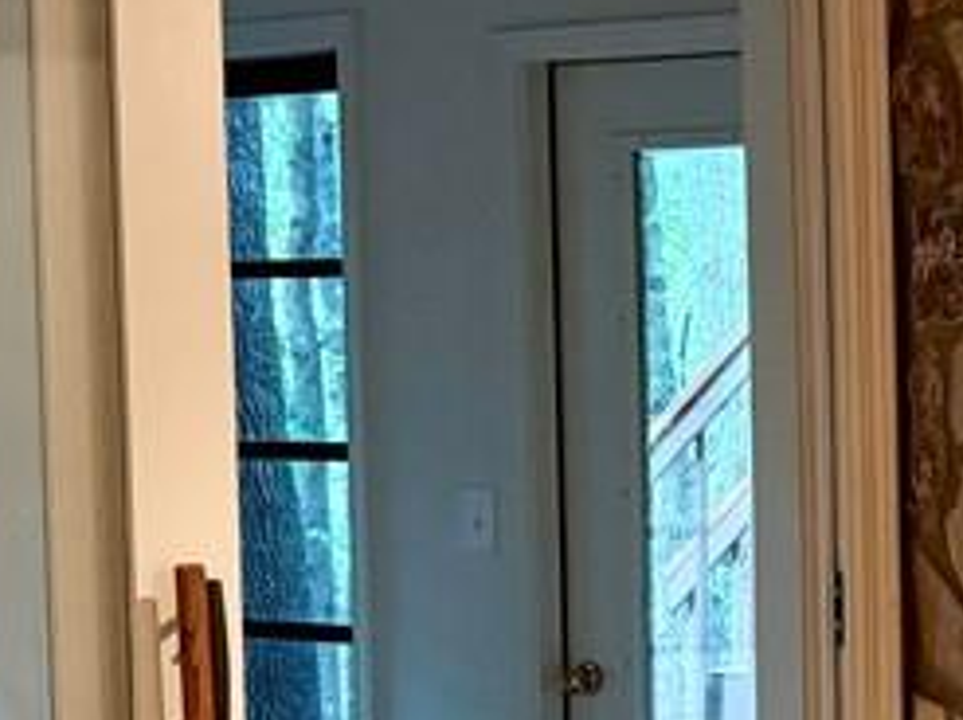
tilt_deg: -4.1
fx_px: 2779
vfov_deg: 14.7
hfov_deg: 18.1
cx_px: 1319
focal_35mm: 100
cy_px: 540
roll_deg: -0.4
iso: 640
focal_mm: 6.76
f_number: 1.78
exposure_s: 1/40
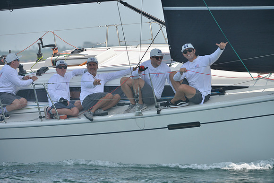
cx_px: 137
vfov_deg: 5.7
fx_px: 1827
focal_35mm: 240
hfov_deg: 8.6
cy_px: 92
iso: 280
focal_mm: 240
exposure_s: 1/1000
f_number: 7.1
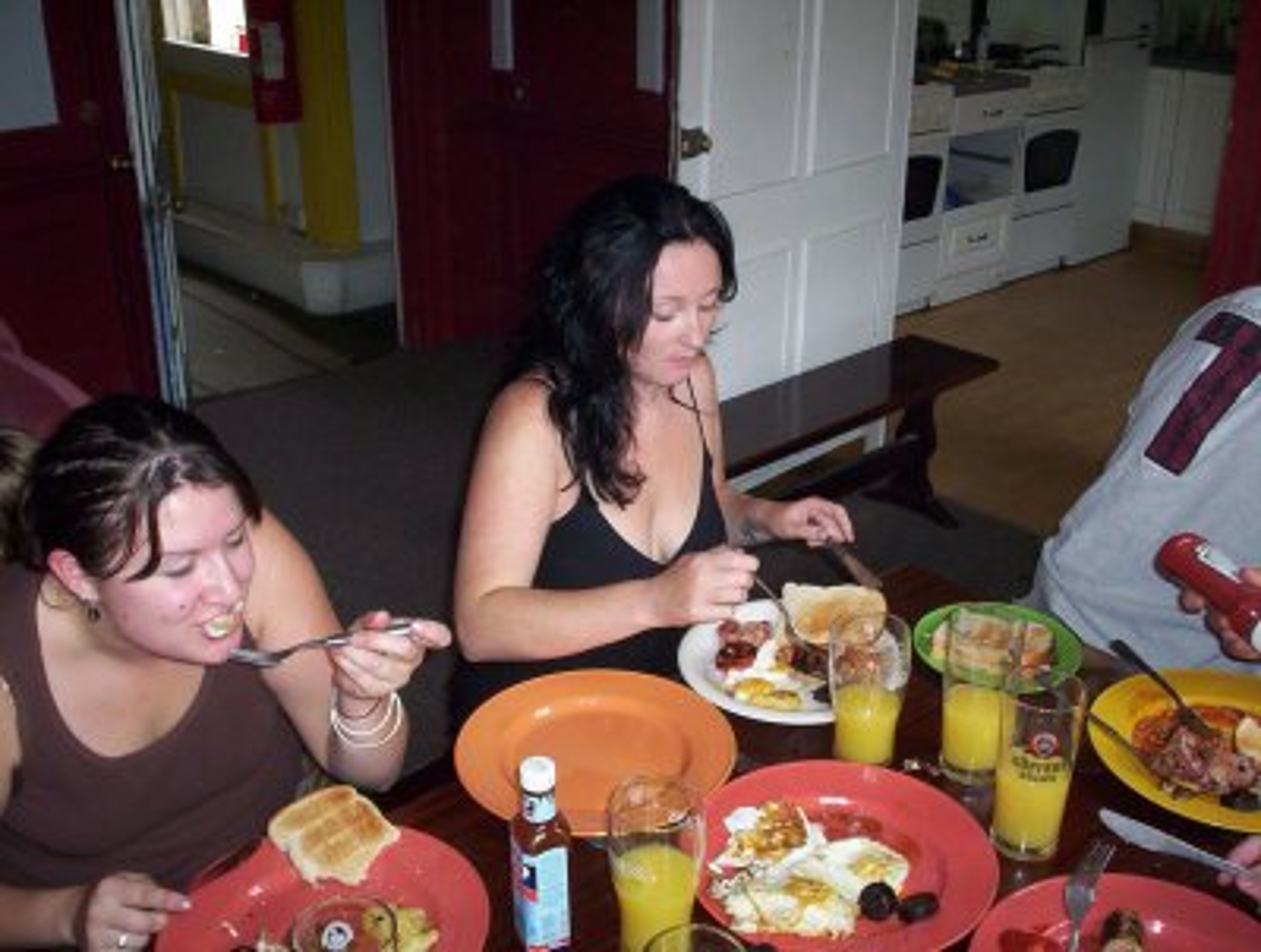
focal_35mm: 38
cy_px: 476
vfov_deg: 37.9
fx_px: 1388
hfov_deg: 48.9
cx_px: 630
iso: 140
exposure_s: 1/60
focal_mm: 4.99
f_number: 4.5
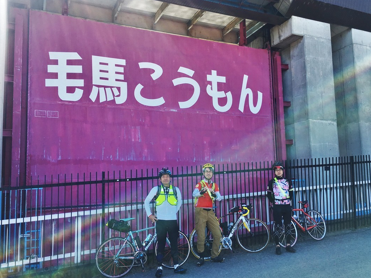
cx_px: 203
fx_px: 354
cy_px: 148
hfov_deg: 55.3
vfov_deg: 42.9
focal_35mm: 33
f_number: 2.2
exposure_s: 1/439
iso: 25
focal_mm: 4.15
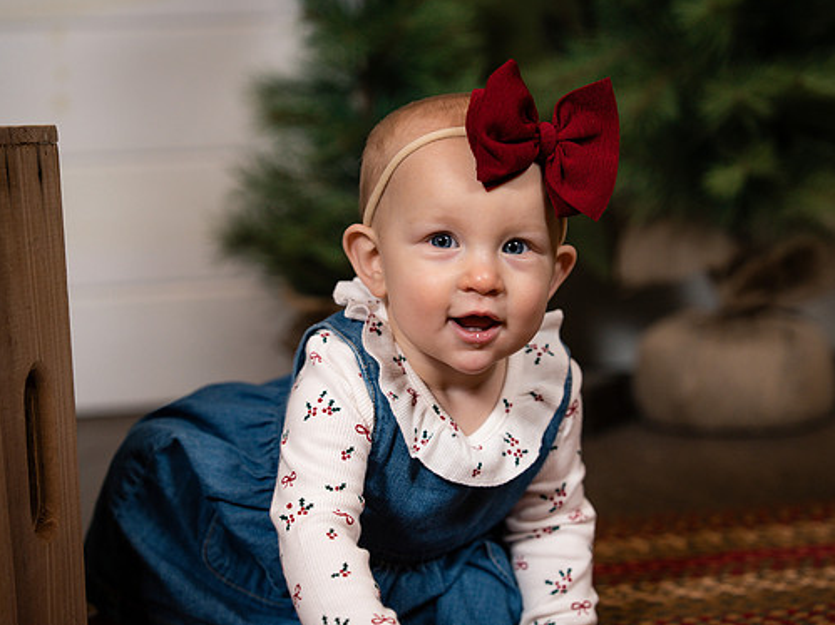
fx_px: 1833
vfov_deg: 19.4
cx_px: 442
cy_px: 318
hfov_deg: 25.7
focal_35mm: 76
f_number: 2.8
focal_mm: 68
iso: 200
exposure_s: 1/250
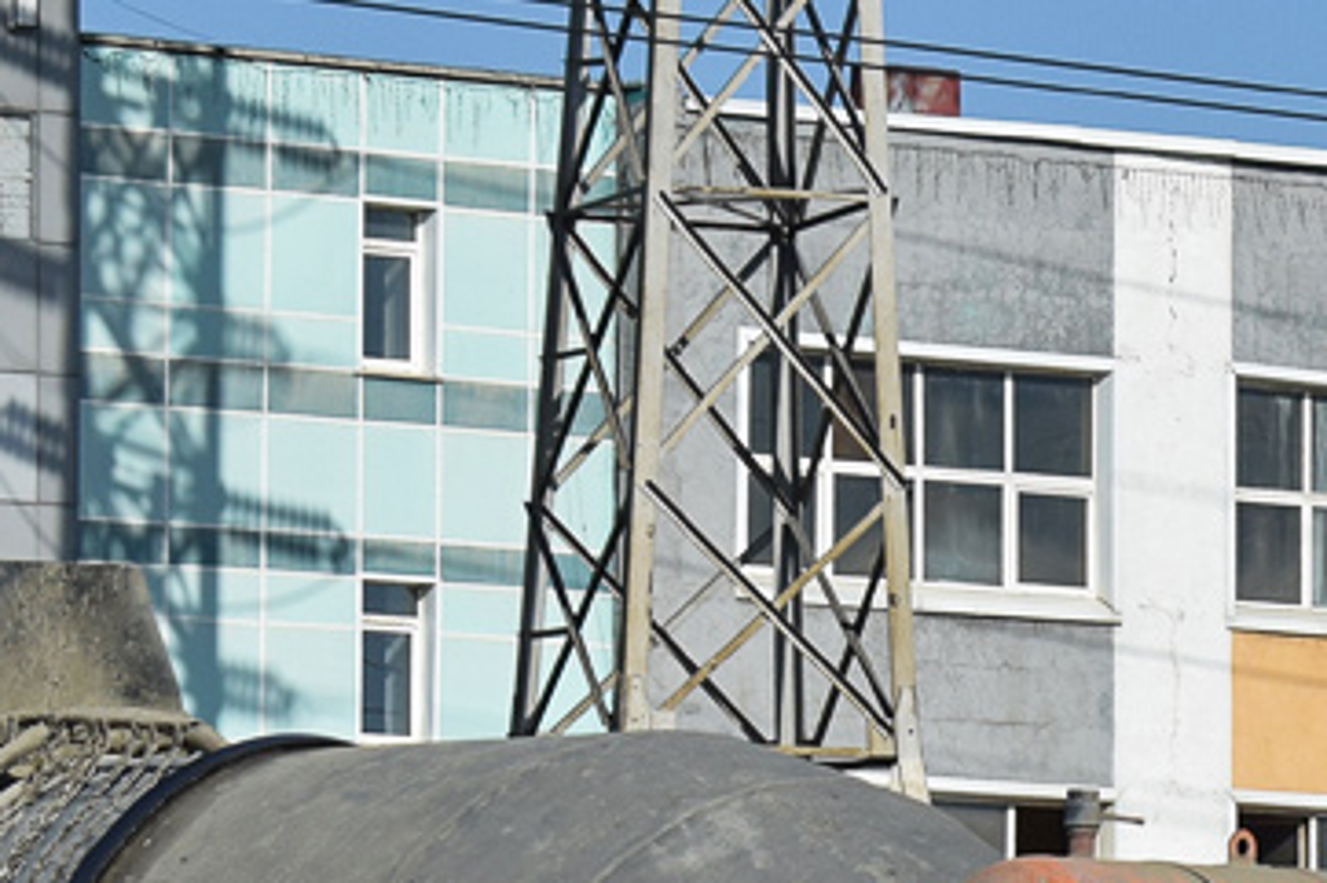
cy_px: 1085
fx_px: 10082
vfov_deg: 5.0
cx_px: 1386
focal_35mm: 274
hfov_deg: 7.5
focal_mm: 55
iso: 200
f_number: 7.1
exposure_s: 1/1250
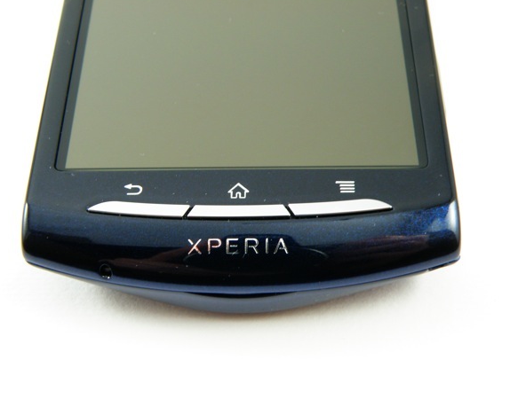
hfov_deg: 32.5
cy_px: 204
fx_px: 875
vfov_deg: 26.2
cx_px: 241
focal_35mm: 58
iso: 100
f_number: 5
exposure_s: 1/20
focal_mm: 9.77
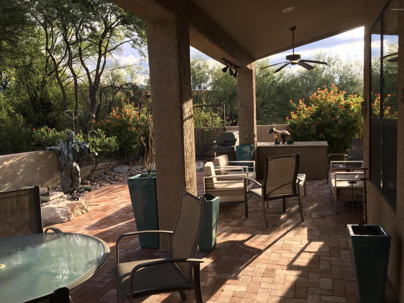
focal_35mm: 29
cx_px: 202
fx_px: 338
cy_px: 152
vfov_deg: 48.2
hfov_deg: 61.7
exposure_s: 1/345
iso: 25
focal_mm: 4.15
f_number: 2.2
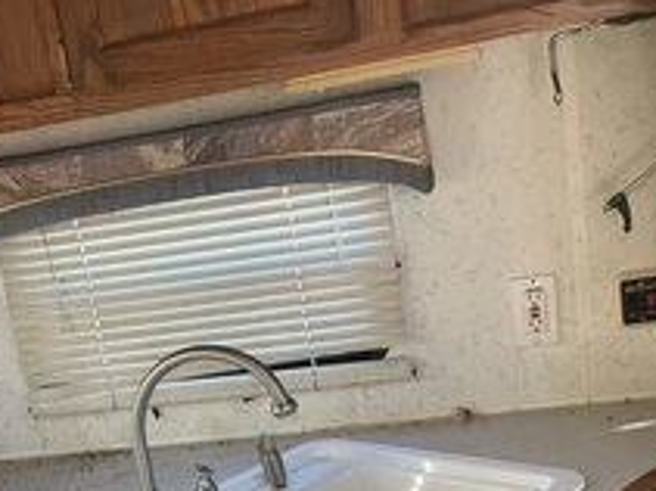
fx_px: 1042
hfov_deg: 34.3
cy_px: 410
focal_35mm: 55
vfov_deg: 25.9
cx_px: 177
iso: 80
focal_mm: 3
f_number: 1.8
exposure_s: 1/60
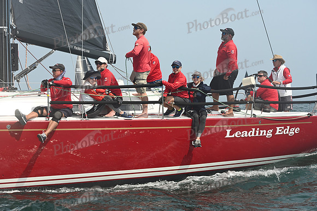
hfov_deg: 23.6
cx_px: 158
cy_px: 106
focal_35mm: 86
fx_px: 757
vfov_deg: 15.9
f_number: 7.1
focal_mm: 86
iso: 320
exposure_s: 1/1250
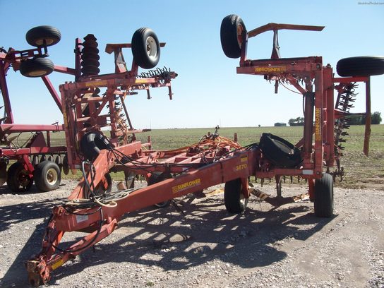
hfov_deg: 54.0
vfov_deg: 41.8
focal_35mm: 34
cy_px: 144
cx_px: 192
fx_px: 377
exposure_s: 1/290
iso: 64
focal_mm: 5.7
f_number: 5.5
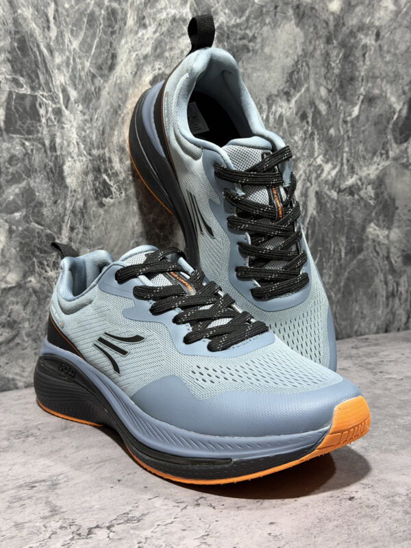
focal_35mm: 48
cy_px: 274
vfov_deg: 39.7
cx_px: 206
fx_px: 760
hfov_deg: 30.3
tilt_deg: -8.8
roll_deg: +1.6
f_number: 1.78
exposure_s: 1/30
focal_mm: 6.76
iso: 400
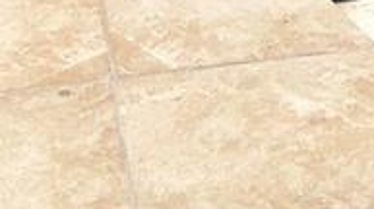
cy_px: -780
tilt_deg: -0.9
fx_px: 1882
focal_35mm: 190
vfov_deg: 5.2
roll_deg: +0.2
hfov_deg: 11.2
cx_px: 407
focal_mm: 4
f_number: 1.8
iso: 25
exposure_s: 1/2825
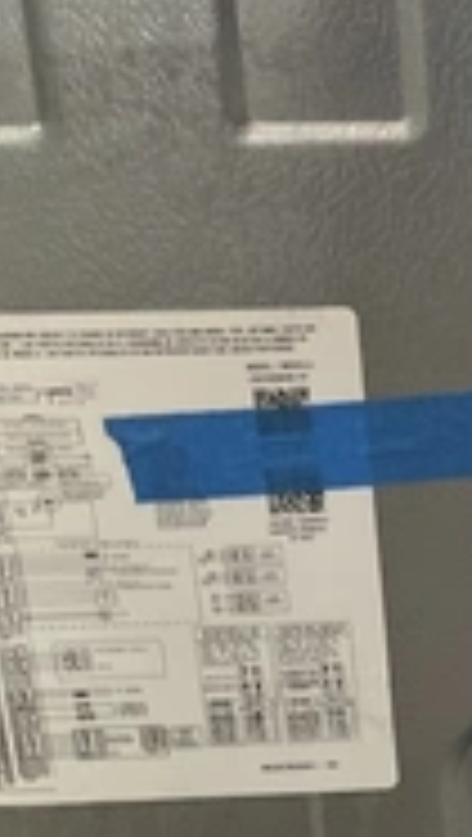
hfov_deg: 15.3
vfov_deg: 30.3
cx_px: 854
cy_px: 184
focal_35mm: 68
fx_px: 1509
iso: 100
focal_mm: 3
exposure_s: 1/60
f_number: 1.8
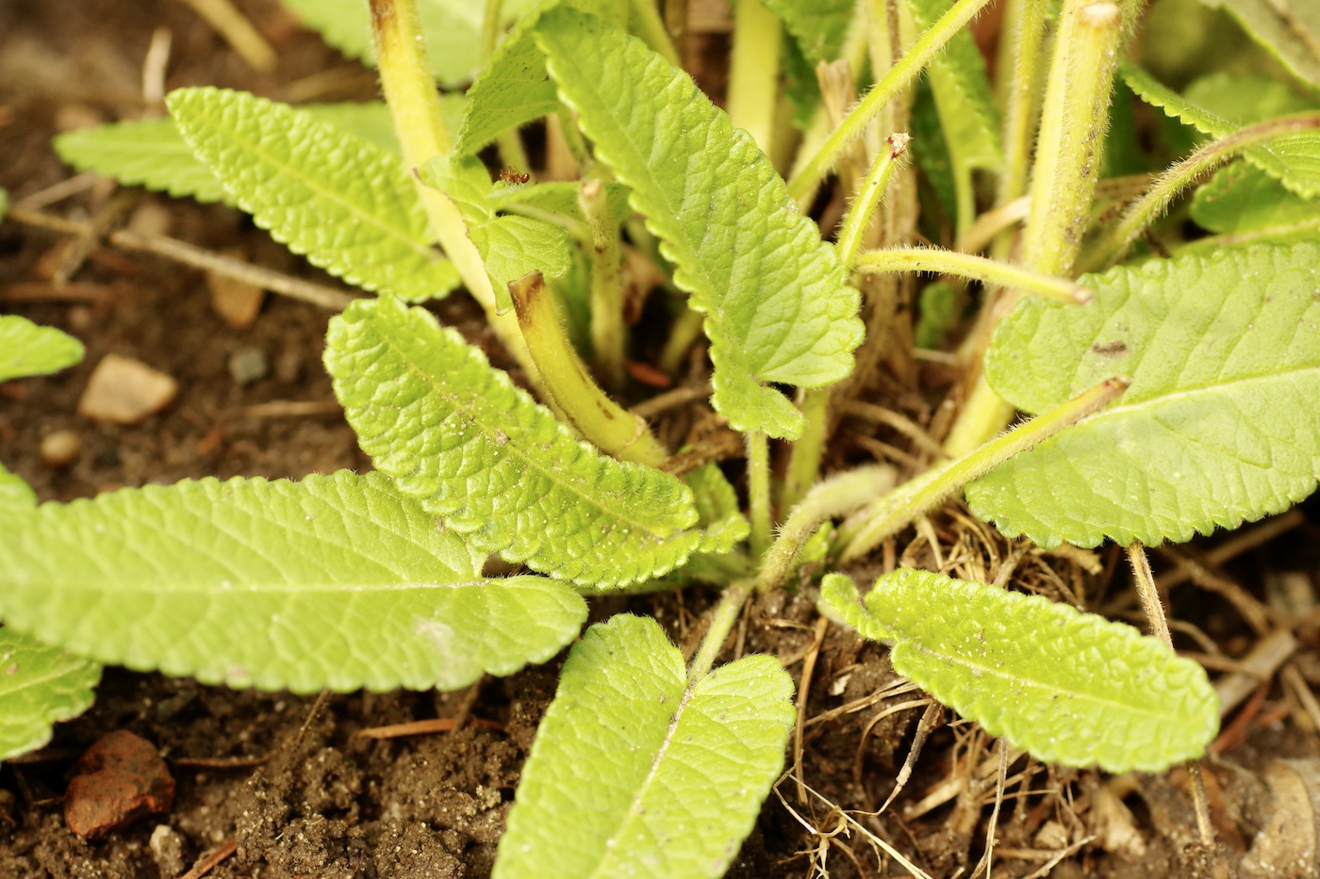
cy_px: 440
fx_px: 3849
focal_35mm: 105
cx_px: 660
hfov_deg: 19.5
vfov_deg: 13.0
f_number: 4.5
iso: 800
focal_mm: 70
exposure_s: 1/500
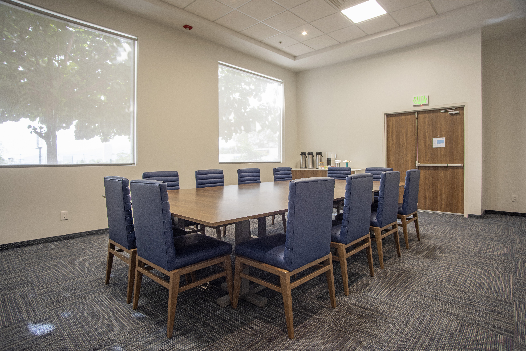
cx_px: 263
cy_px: 176
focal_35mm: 20
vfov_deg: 62.0
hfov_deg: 84.0
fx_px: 292
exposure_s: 1/5
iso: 200
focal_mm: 20
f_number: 8
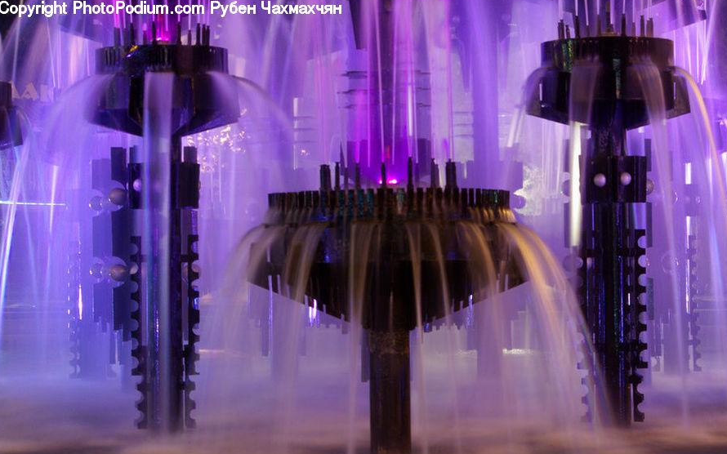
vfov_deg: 13.5
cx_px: 365
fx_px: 1922
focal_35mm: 97
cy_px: 234
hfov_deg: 21.4
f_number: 9.5
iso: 400
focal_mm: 62.5
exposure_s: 4
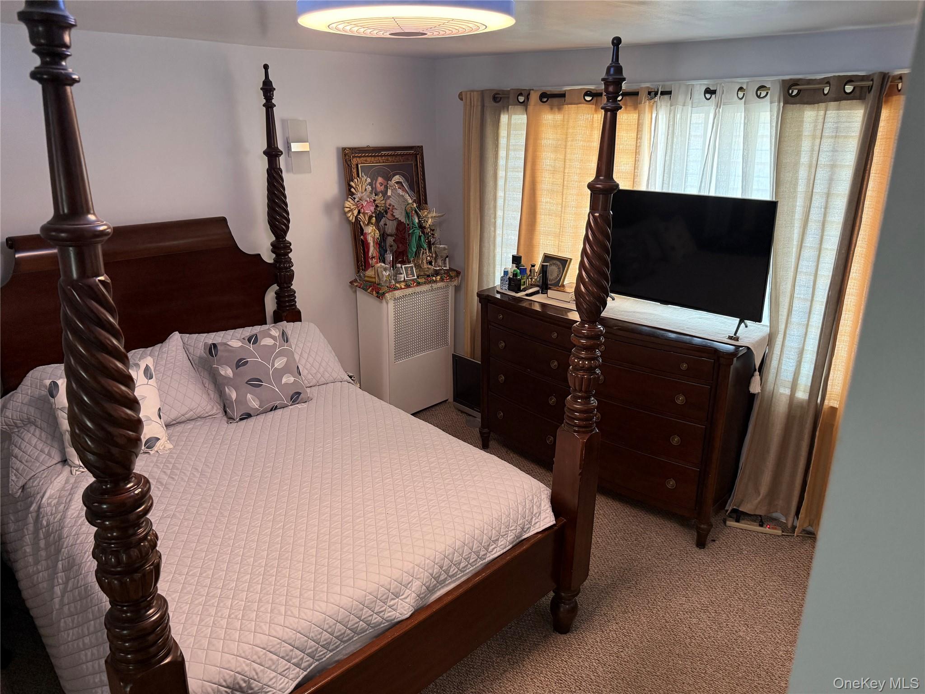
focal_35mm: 24
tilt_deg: -18.5
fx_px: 641
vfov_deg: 56.8
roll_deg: -0.4
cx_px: 462
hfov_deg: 71.6
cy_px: 347
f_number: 1.78
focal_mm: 6.76
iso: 250
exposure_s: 1/60
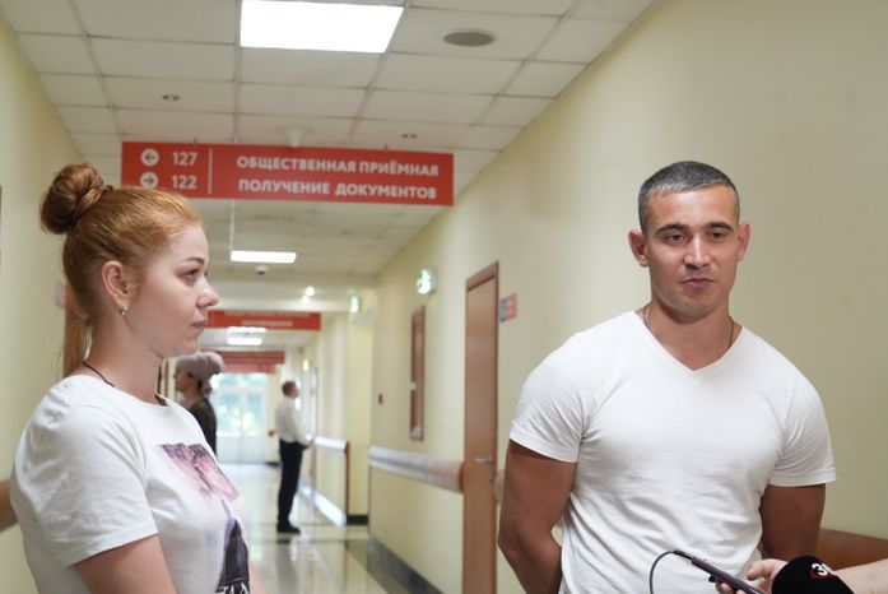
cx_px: 444
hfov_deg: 38.2
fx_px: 1284
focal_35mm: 52
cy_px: 297
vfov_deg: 26.0
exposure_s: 1/200
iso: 5000
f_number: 5.6
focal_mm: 52
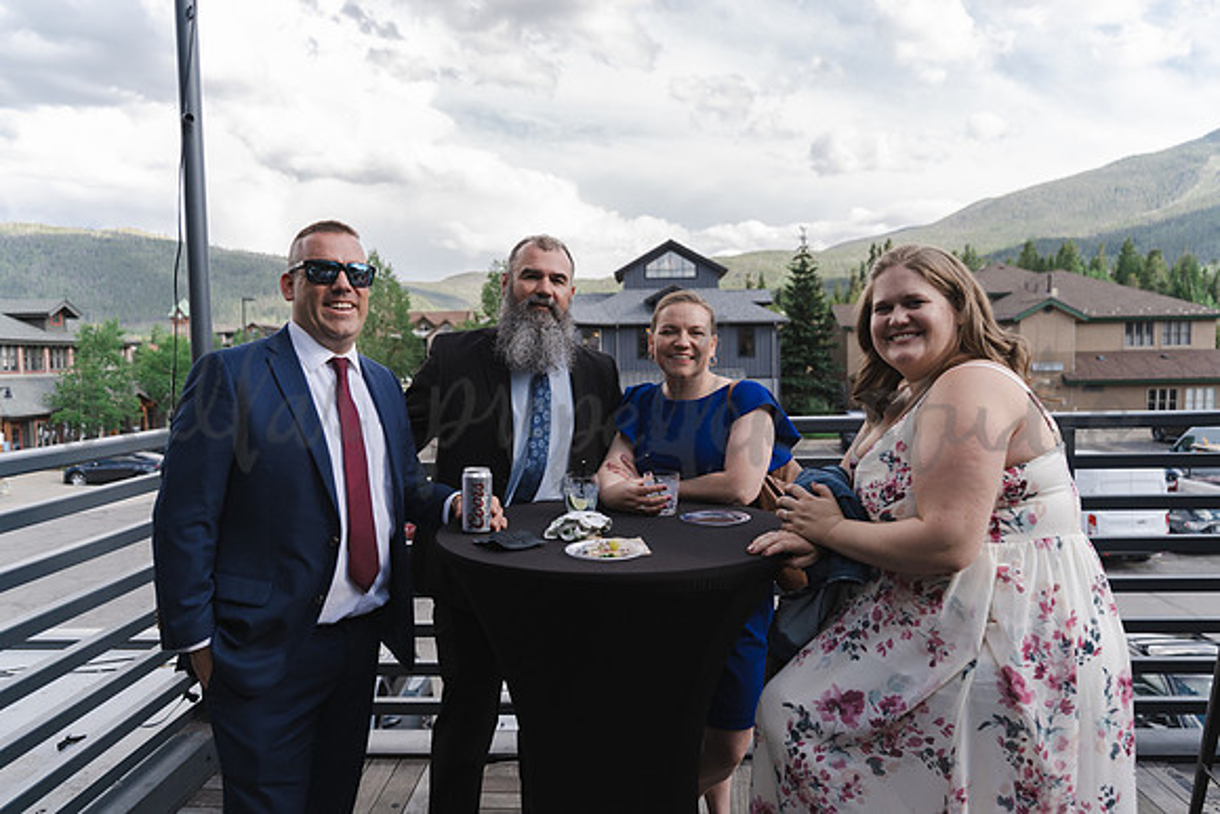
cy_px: 407
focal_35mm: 25
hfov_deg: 71.5
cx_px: 610
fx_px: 847
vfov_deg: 51.3
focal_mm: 25
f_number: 3.2
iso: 400
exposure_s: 1/2000
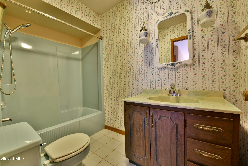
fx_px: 96
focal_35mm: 14
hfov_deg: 104.2
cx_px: 124
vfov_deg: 81.3
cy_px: 83
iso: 800
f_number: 11
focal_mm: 14
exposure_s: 1/3
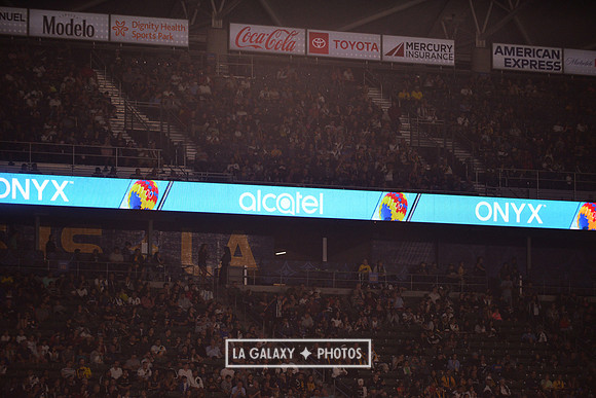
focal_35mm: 180
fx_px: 2981
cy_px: 199
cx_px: 298
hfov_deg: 11.4
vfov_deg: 7.6
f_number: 2.8
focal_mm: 180
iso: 1600
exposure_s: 1/3200
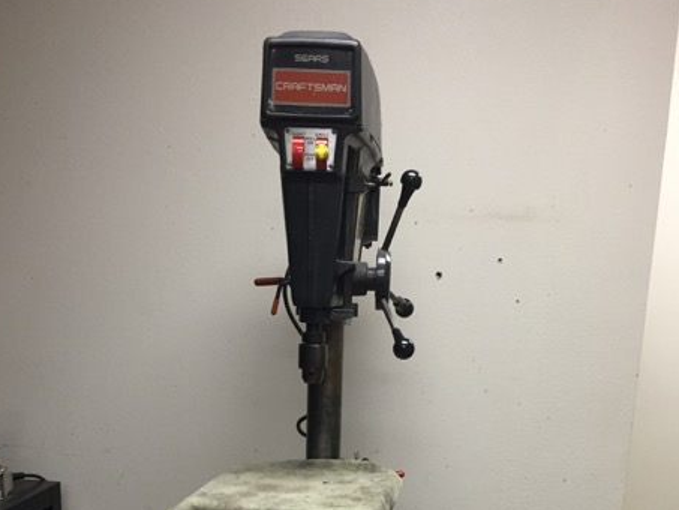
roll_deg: -1.7
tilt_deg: -11.1
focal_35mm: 41
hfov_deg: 45.8
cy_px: 458
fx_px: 804
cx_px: 345
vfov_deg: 33.3
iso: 125
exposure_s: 1/30
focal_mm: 4.15
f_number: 2.2
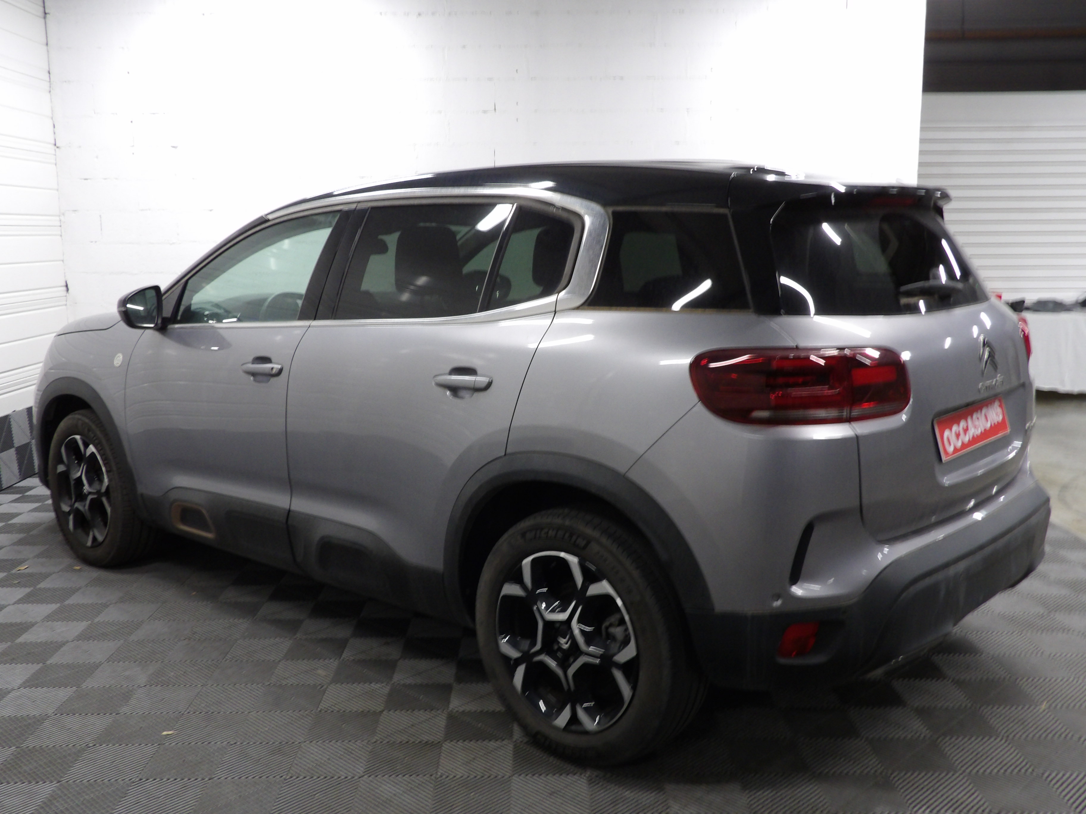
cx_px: 543
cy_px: 407
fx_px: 1035
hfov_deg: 55.4
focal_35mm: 33
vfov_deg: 42.9
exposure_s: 1/17
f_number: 3.6
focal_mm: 5.9
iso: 270
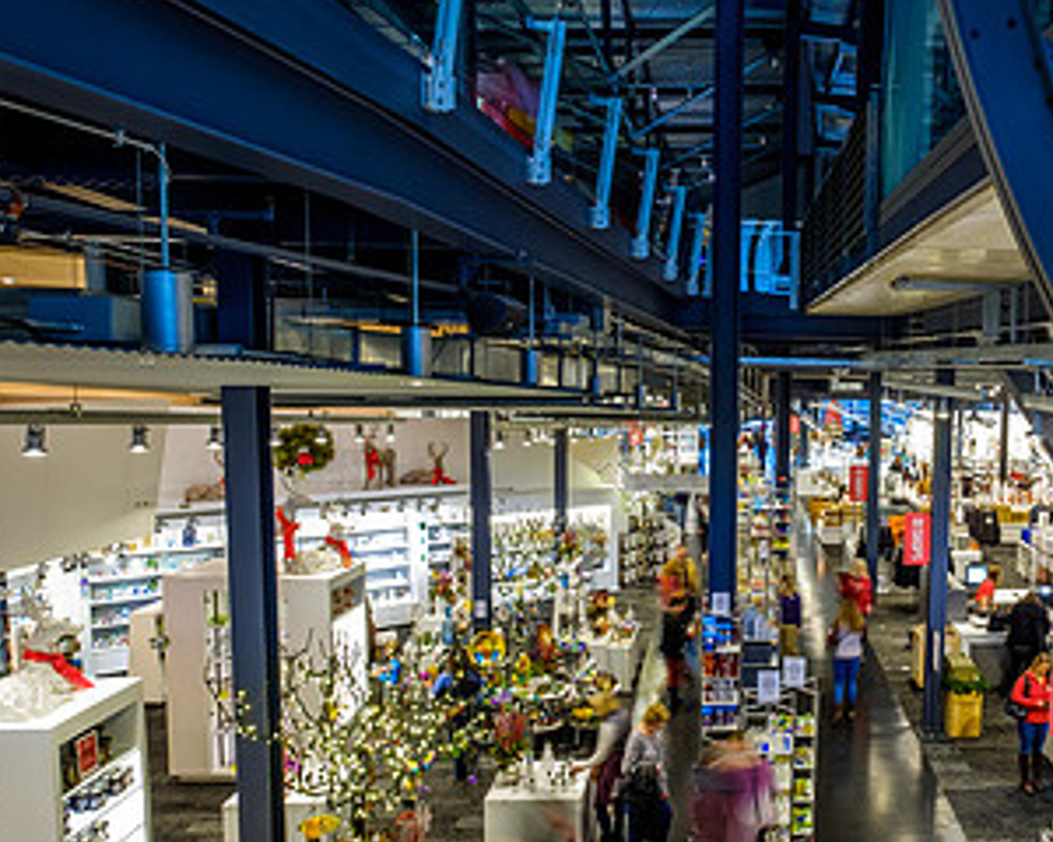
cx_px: 820
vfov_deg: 48.4
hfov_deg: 55.2
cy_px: 467
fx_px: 935
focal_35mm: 30
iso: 200
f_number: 8
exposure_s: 1/1.43
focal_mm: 10
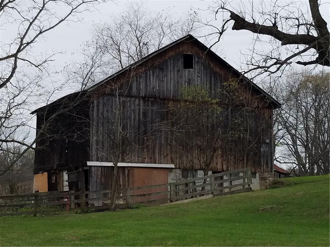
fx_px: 248
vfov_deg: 53.1
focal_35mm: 26
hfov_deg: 67.3
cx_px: 165
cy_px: 124
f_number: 1.7
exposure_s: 1/120
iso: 80
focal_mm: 4.2
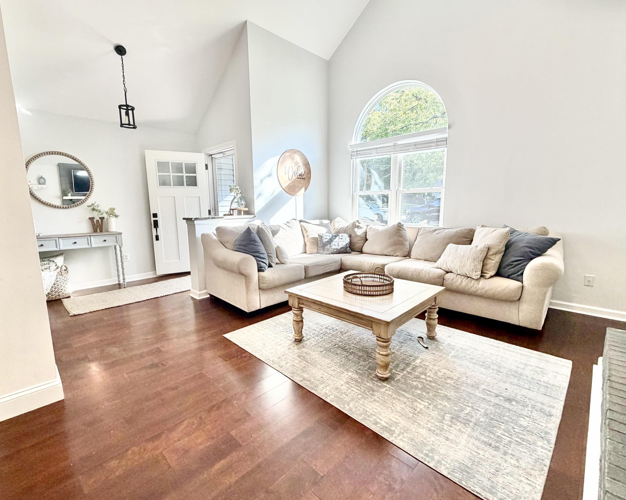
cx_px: 300
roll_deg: +0.4
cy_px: 250
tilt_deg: -9.2
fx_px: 296
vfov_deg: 80.4
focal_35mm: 16
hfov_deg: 93.1
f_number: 2.2
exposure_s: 1/111
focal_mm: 2.22
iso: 125
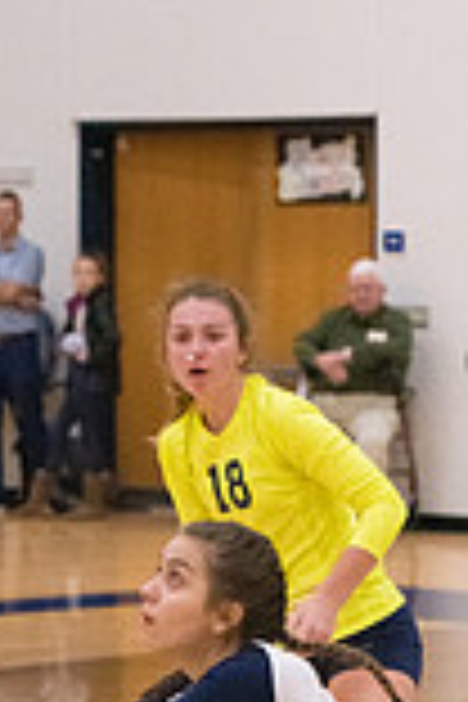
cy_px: 940
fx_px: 4621
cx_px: 284
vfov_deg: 8.5
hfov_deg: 5.8
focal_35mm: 237
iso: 8000
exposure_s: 1/1000
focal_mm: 82
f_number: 4.5
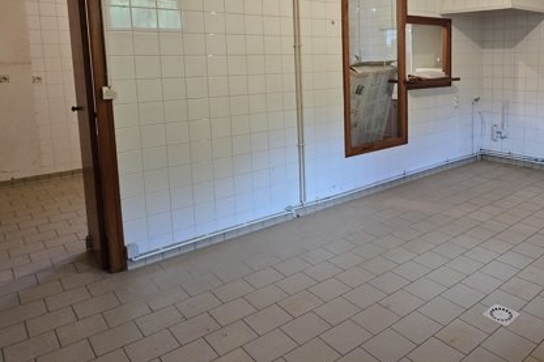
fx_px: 393
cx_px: 387
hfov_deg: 66.4
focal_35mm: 26
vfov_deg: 48.0
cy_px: 101
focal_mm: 2.2
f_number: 2.2
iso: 500
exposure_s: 1/50
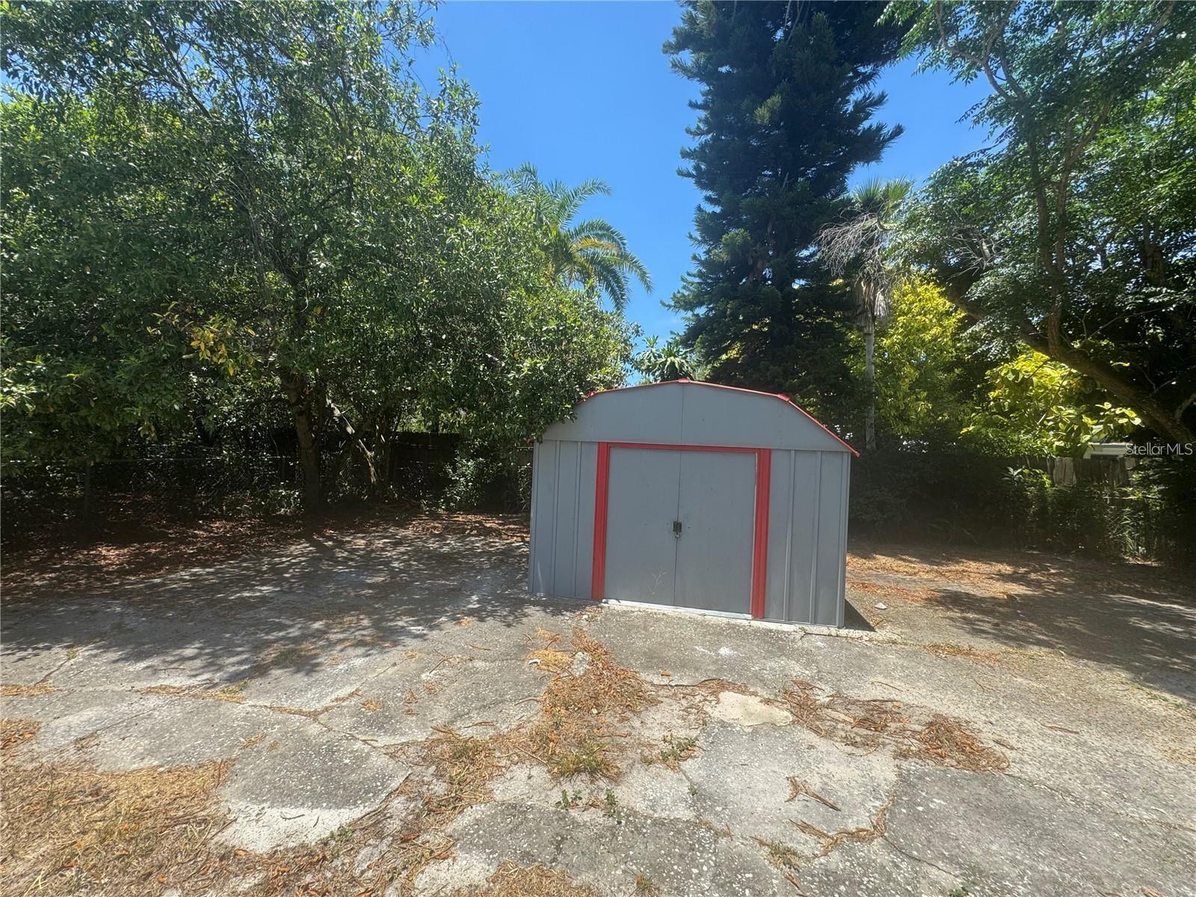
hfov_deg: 102.1
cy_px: 448
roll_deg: -2.1
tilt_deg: +1.1
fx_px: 484
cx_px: 598
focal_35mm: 14
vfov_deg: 85.7
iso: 50
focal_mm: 2.22
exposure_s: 1/605
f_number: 2.2
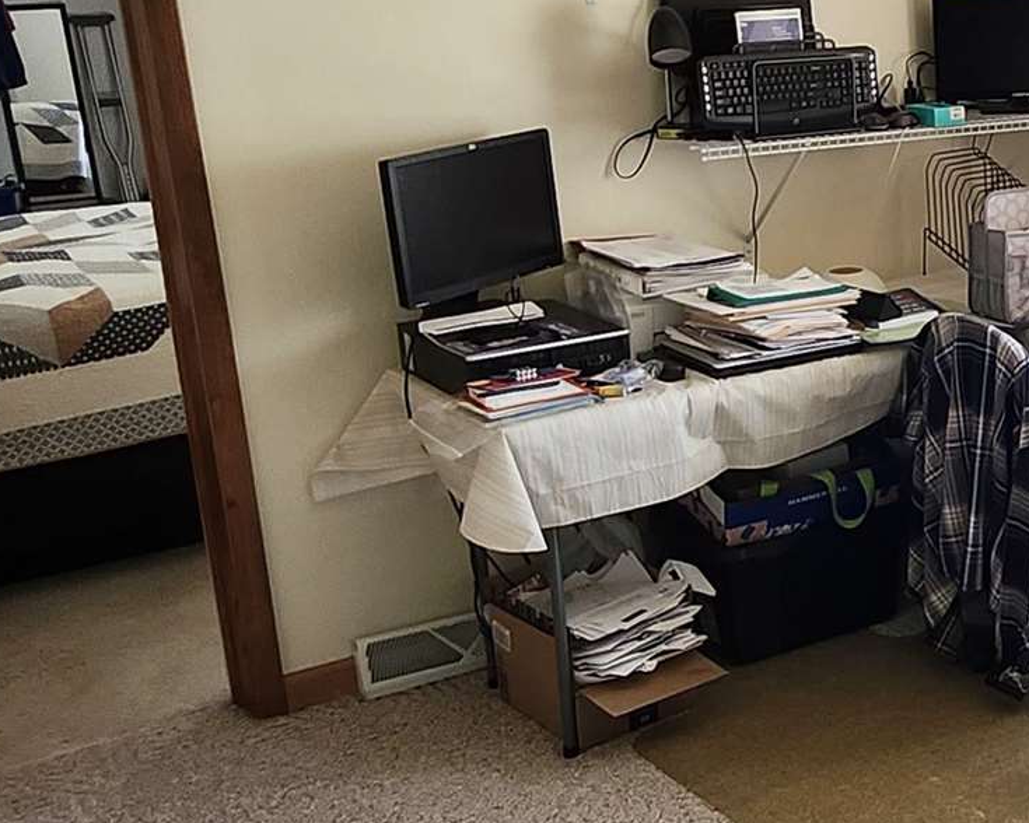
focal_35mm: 53
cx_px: 1079
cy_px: 413
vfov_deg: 28.6
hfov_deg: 32.0
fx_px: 1614
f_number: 2.2
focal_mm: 1.74
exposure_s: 1/60
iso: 100
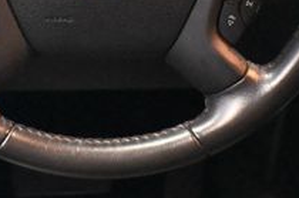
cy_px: -78
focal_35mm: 115
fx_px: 949
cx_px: 98
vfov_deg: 11.5
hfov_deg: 17.9
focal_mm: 25
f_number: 4.2
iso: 12800
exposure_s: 1/50
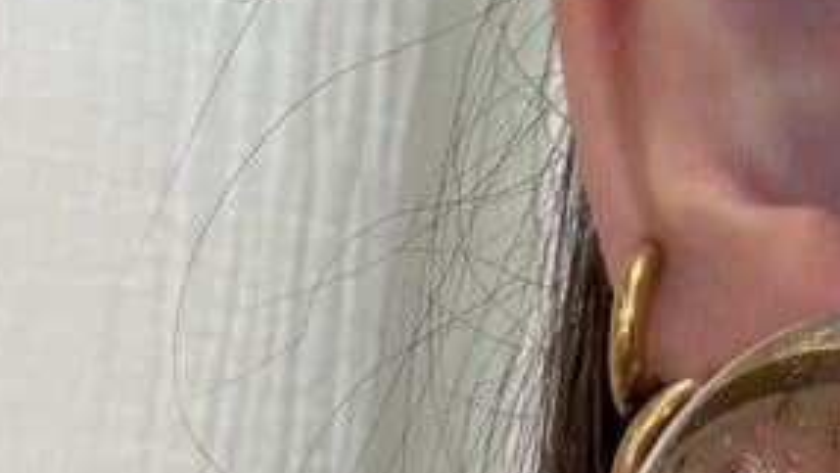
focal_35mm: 117
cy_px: 1319
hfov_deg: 18.0
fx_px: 2606
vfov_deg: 8.9
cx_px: 97
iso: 64
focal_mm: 2.69
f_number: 1.9
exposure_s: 1/100
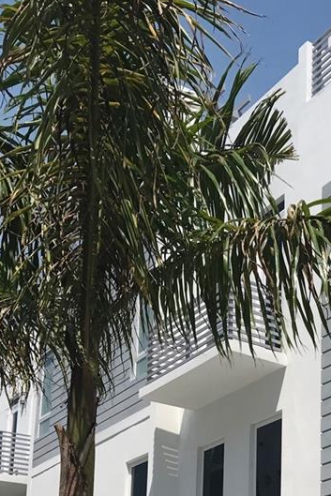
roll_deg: -1.0
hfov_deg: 20.2
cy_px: 519
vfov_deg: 28.3
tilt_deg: +12.5
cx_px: 305
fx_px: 910
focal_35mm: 66
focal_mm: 3.99
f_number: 1.8
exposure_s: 1/4566
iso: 20
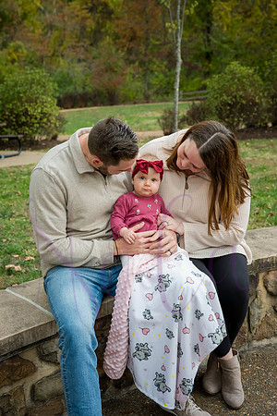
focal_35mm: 47
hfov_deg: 28.6
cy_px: 208
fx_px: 542
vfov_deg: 41.9
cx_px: 138
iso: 400
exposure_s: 1/500
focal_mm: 47
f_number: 4.5
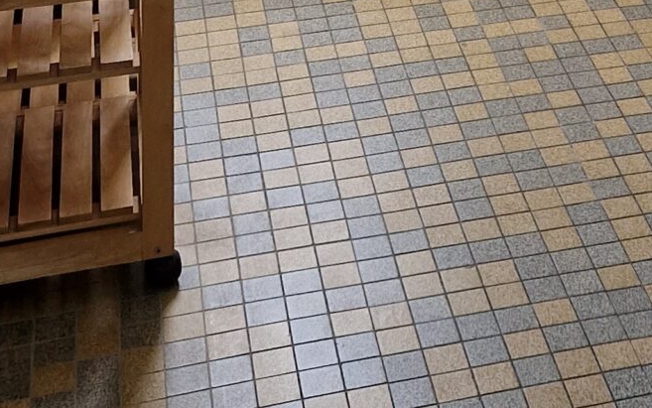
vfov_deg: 11.4
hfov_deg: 21.1
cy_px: -578
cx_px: 662
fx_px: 1688
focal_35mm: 95
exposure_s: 1/180
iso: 80
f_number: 1.8
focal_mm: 5.4
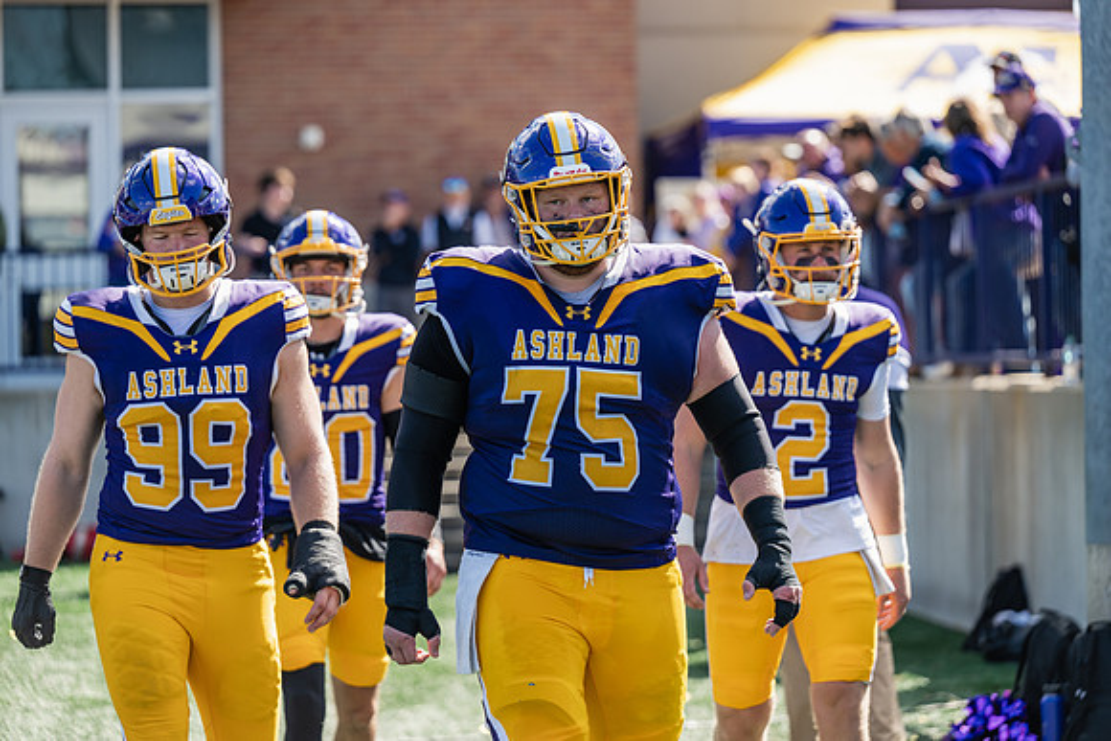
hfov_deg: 15.2
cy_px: 370
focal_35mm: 135
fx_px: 4167
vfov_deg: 10.2
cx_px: 556
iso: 100
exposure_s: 1/500
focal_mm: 135
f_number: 3.2
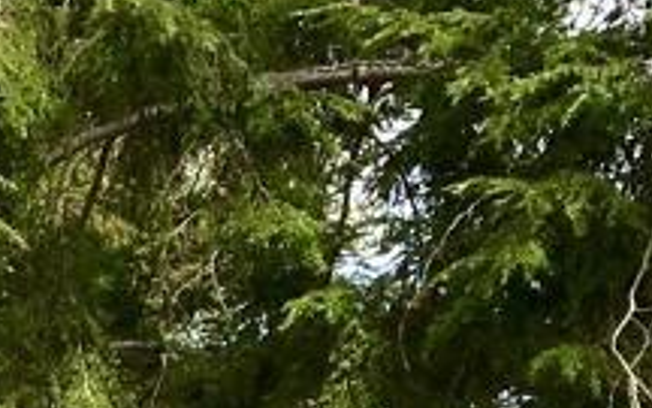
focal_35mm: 205
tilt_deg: +3.9
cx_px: -794
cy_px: 722
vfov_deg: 6.3
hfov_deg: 9.4
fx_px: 3643
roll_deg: +1.7
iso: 25
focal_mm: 4.15
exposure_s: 1/1131
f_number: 2.2
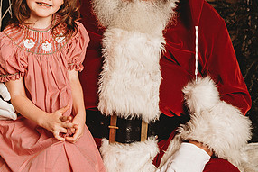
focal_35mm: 81
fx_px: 581
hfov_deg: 25.0
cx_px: 125
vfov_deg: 16.7
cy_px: 20
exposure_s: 1/160
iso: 100
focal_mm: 40
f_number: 4
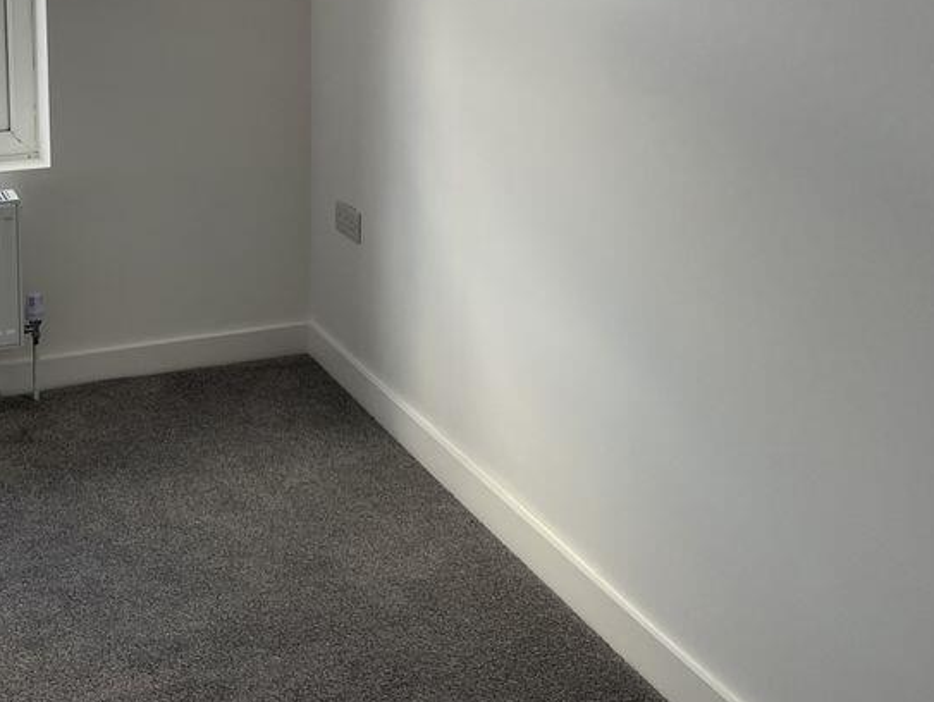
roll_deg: +0.2
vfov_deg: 28.7
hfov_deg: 38.0
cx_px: 243
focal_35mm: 49
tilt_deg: -11.7
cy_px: 84
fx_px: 1323
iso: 50
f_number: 1.8
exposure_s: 1/122
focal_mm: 4.25
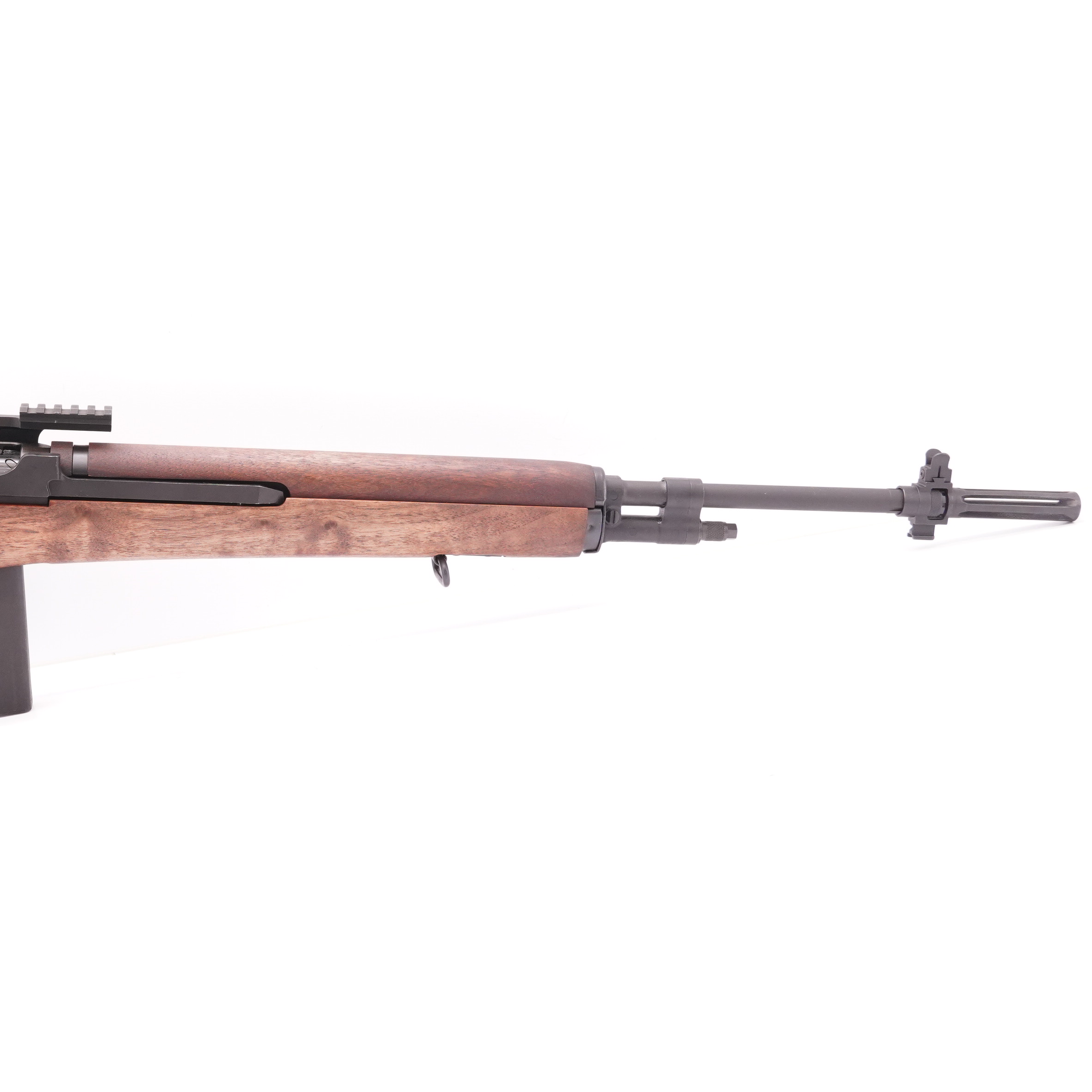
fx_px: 1963
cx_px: 136
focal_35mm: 55
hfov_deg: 29.9
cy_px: 534
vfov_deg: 31.1
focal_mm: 24
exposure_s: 1/125
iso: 1250
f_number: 5.6
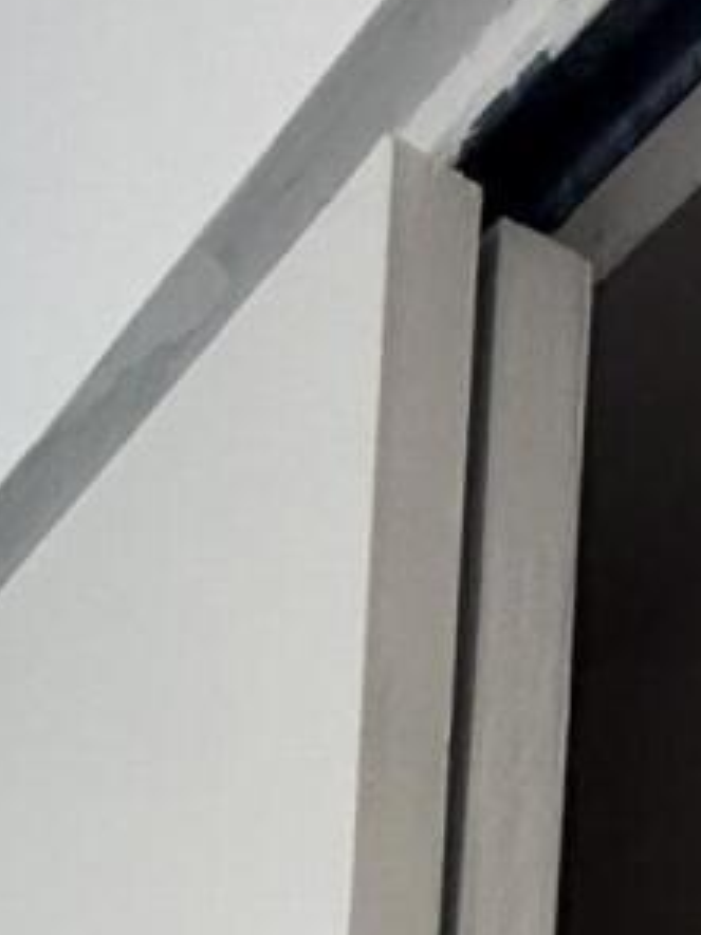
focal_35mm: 95
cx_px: 1085
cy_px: 2054
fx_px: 2567
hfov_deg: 14.4
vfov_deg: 15.1
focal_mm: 2.22
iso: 200
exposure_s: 1/121
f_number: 2.2
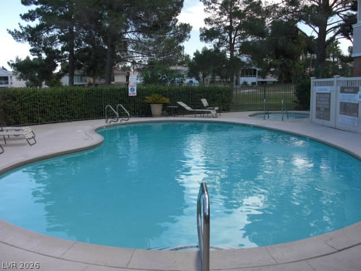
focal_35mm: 36
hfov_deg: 51.4
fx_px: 375
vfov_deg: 39.7
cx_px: 180
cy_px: 136
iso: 50
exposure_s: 1/250
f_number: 2.8
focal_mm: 6.3
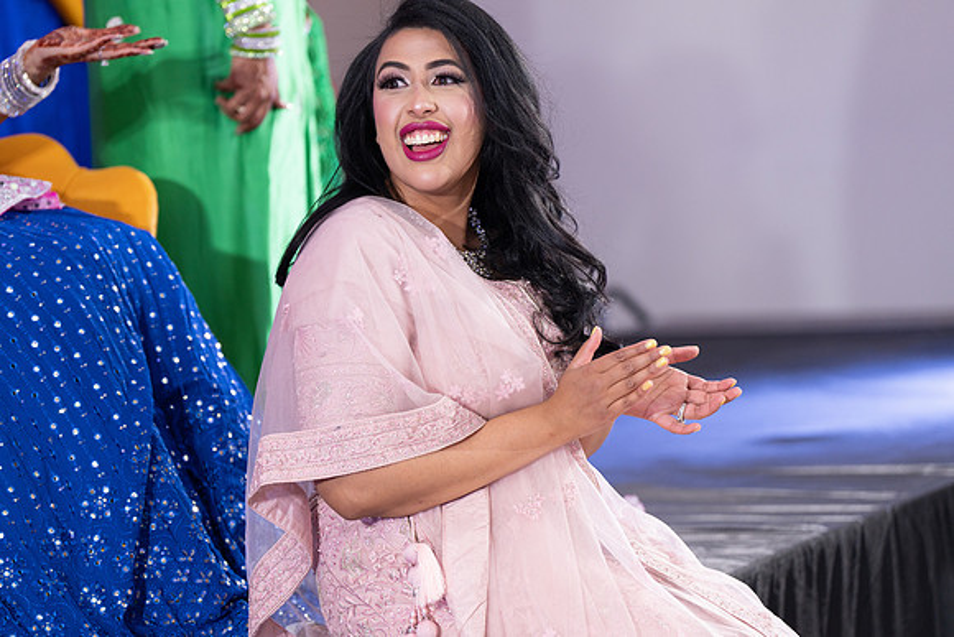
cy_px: 318
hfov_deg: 14.8
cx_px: 477
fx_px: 3684
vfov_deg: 9.9
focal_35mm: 139
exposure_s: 1/200
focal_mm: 139
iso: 1000
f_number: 2.8
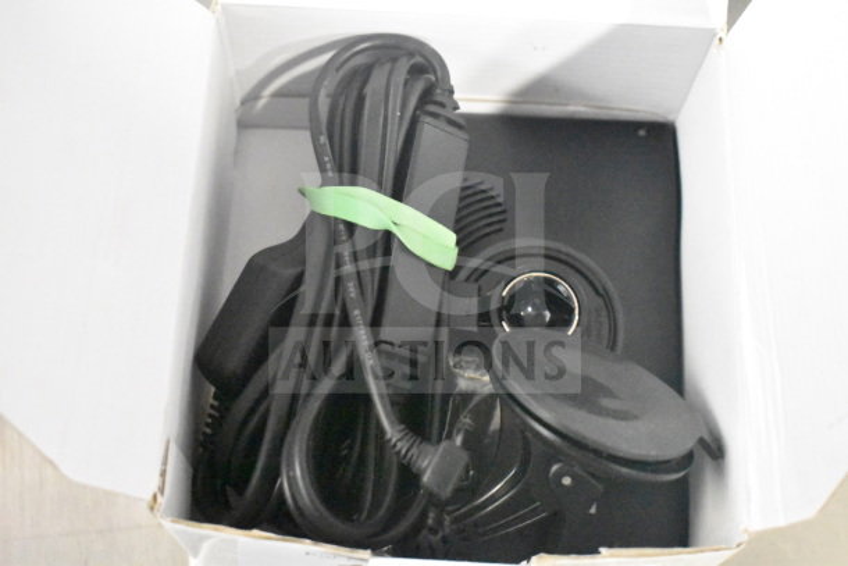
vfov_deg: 23.8
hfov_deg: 35.0
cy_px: 283
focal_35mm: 57
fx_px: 1343
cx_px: 424
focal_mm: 38
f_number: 4.8
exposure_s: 1/50
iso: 25600
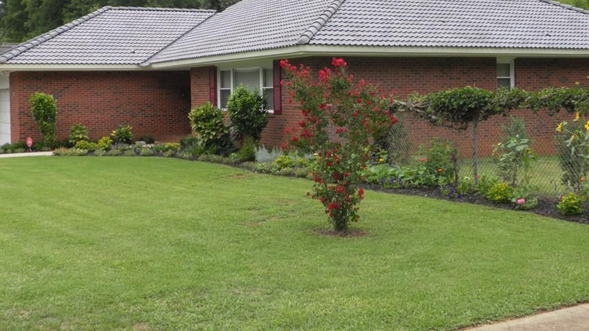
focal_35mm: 53
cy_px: 108
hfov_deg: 39.2
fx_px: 828
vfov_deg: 22.5
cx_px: 306
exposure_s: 1/125
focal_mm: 7.3
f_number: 3.2
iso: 80
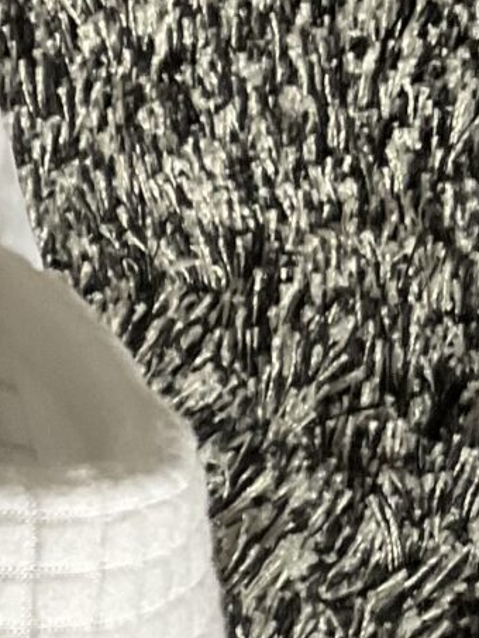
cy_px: 763
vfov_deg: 11.8
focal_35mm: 164
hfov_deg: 8.1
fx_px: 3024
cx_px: -780
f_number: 1.8
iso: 64
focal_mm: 3
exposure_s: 1/119
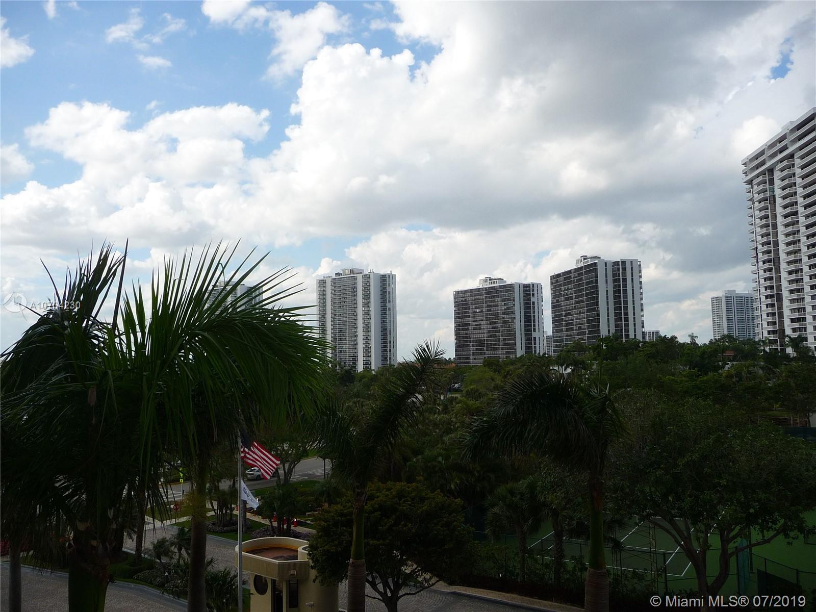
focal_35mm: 28
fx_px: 660
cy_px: 306
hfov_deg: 63.4
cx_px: 408
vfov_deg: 49.7
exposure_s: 1/1000
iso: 100
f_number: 3.3
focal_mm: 4.7
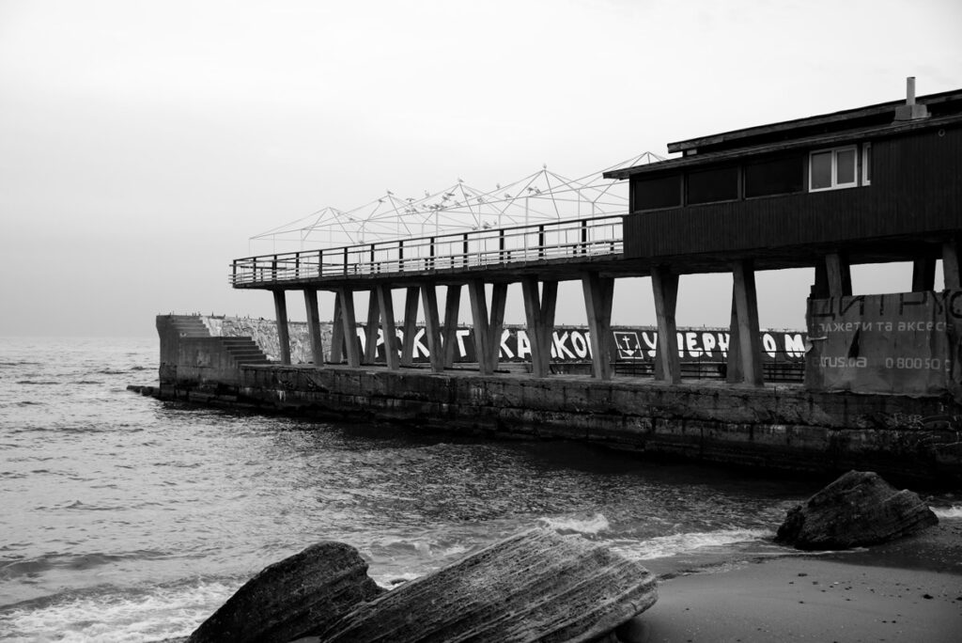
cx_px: 481
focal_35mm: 50
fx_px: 1337
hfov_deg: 39.6
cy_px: 322
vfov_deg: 27.0
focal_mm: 50
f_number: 4.5
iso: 800
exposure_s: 1/80
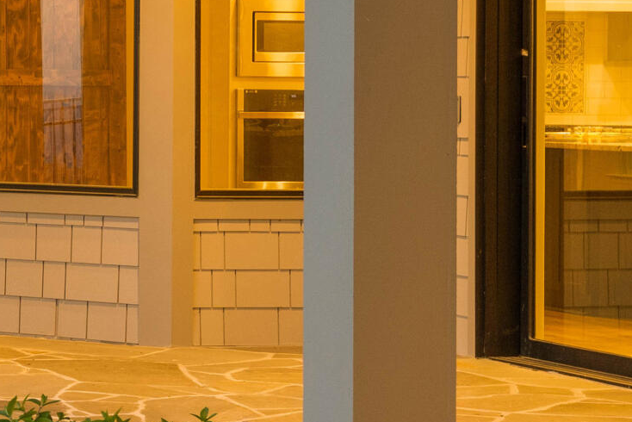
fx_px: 2511
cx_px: -655
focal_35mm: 143
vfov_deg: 9.6
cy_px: 77
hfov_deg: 12.5
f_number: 6.3
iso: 800
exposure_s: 1/5
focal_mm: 35
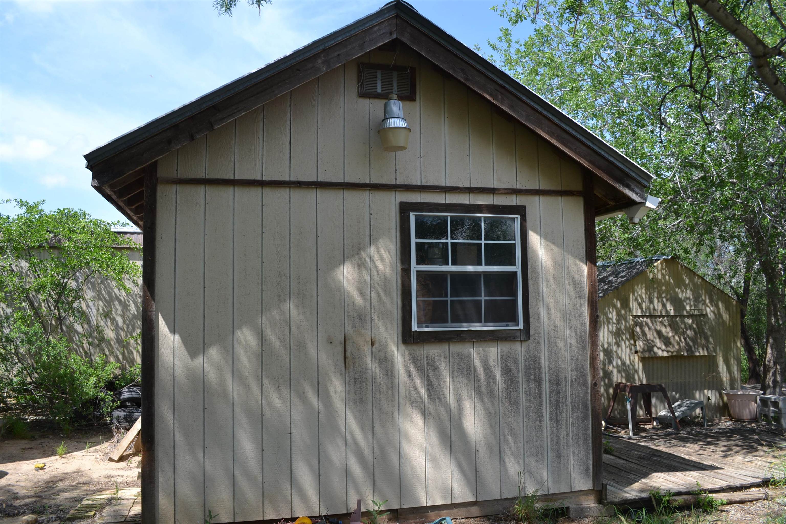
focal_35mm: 27
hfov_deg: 67.4
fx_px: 589
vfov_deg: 47.9
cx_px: 393
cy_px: 262
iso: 100
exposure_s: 1/160
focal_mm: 18
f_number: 6.3
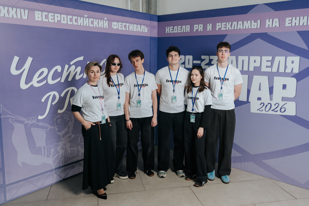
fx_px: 275
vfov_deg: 41.0
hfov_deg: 58.6
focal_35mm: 32
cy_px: 94
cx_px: 163
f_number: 2.8
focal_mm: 29
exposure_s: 1/160
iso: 800
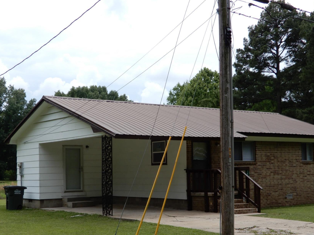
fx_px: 526
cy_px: 159
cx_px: 151
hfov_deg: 33.2
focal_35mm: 58
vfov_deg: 25.1
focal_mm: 7.5
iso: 80
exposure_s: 1/640
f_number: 4
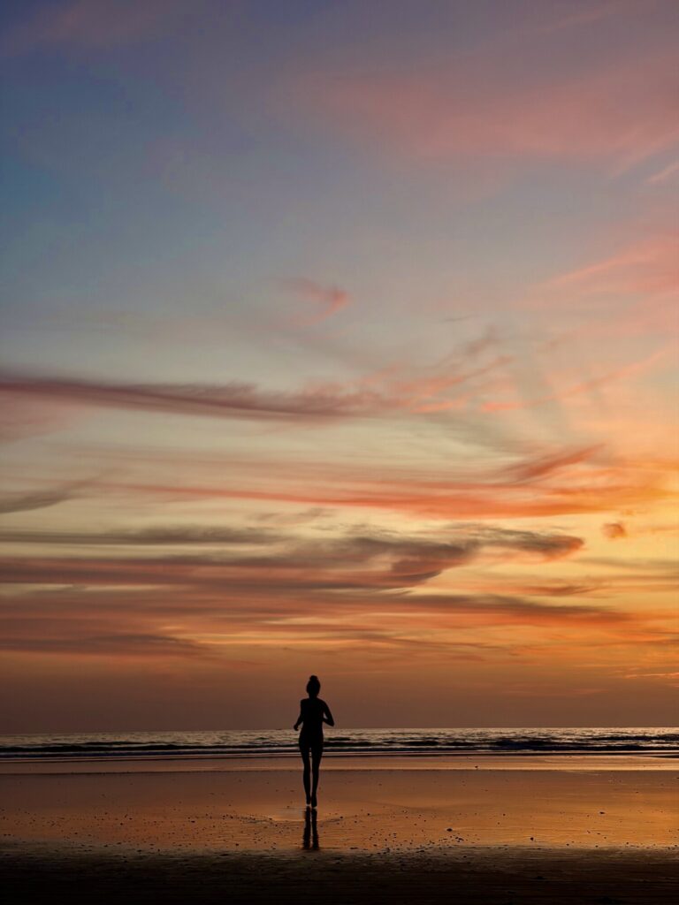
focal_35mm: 52
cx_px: 340
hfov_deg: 28.0
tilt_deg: +11.2
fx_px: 1360
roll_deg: +0.6
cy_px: 452
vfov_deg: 36.8
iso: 40
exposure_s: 1/121
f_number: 1.6
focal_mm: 5.96
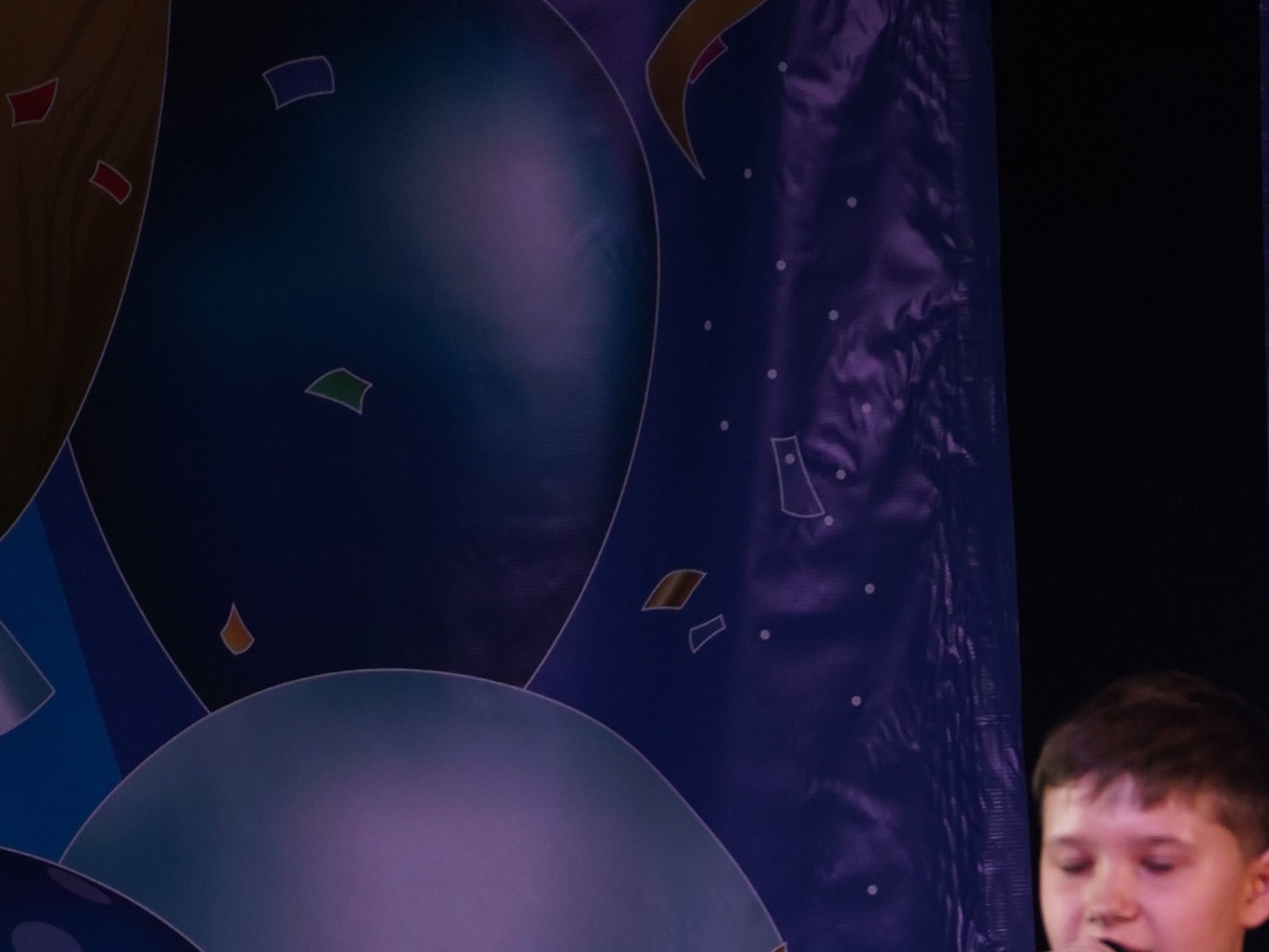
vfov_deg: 2.9
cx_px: 1009
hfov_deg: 3.8
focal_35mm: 516
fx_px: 18921
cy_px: 1342
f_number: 5.6
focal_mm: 190
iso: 1600
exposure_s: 1/250
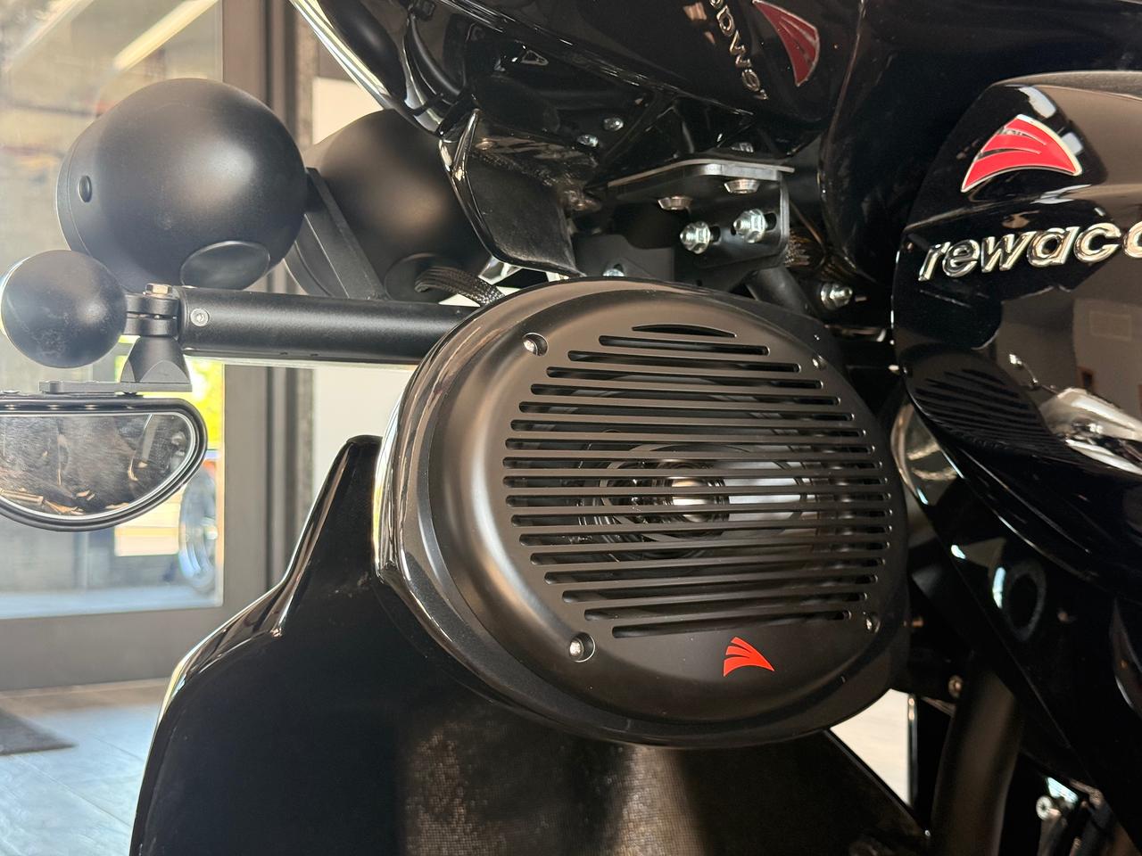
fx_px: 1584
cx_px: 571
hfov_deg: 39.7
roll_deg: -0.3
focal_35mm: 48
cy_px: 428
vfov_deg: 30.3
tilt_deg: +1.4
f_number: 1.78
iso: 200
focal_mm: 6.76
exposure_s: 1/60
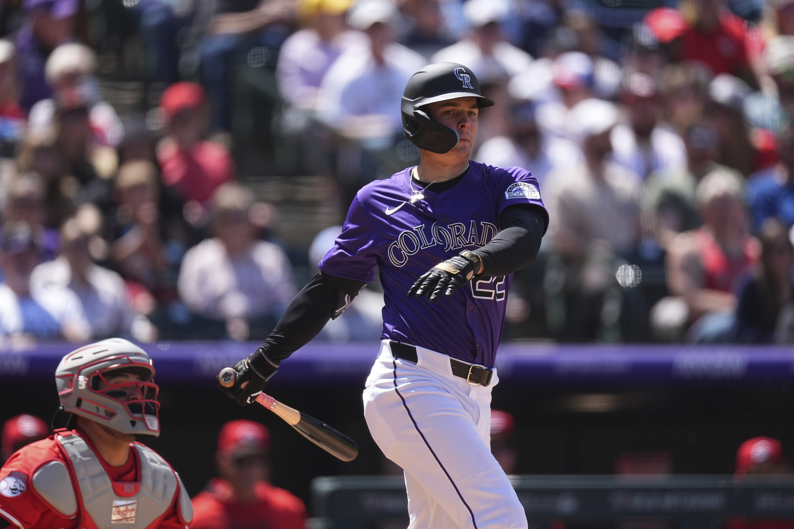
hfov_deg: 3.4
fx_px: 13232
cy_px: 264
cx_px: 397
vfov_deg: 2.3
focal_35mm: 600
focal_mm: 600
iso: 400
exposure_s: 1/2000
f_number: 4
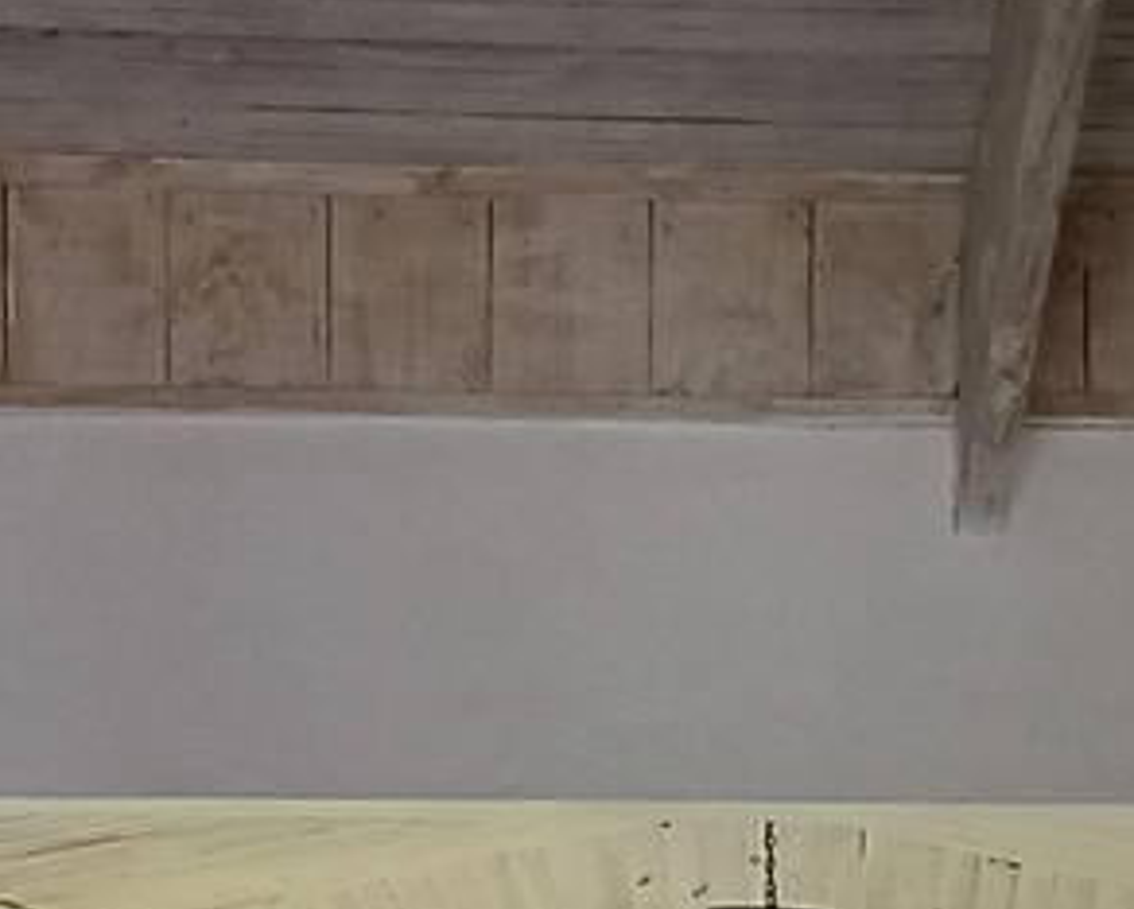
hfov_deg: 24.7
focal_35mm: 77
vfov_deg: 18.6
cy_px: 1173
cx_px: 617
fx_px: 2586
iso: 125
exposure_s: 1/60
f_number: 2.2
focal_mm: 1.64
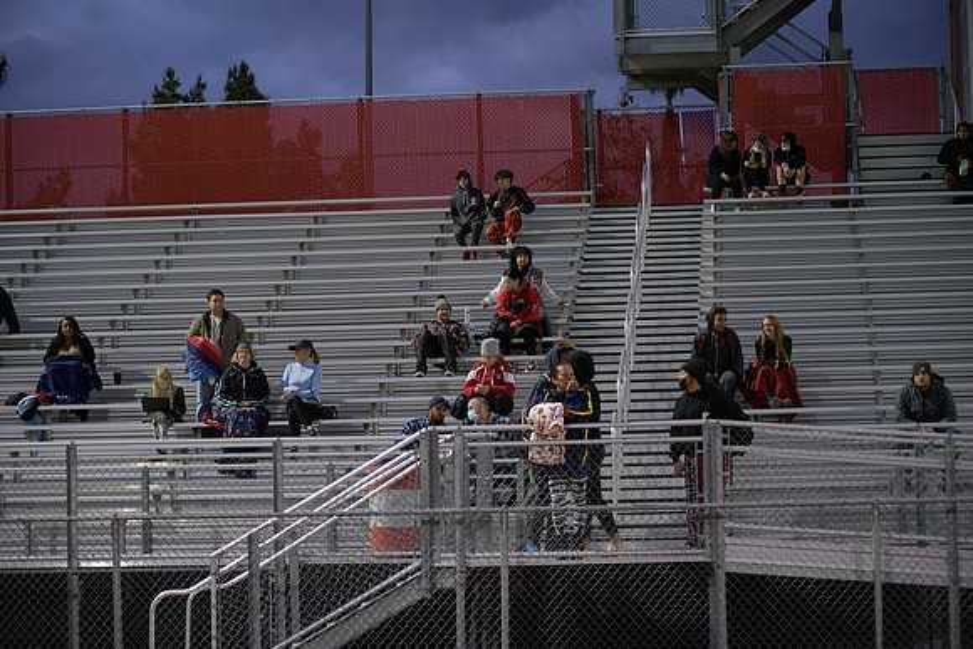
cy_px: 324
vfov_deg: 14.4
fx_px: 2568
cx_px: 486
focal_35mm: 95
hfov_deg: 21.5
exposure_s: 1/200
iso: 3200
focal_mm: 95
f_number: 2.8
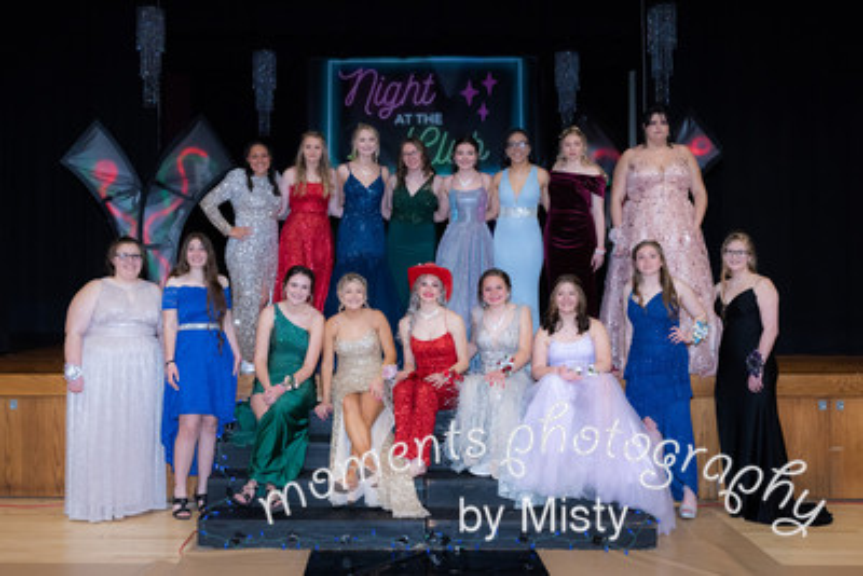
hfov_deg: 51.8
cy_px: 288
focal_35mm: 37
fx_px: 888
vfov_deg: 35.9
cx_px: 395
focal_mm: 31
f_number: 6.3
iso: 2000
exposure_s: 1/125
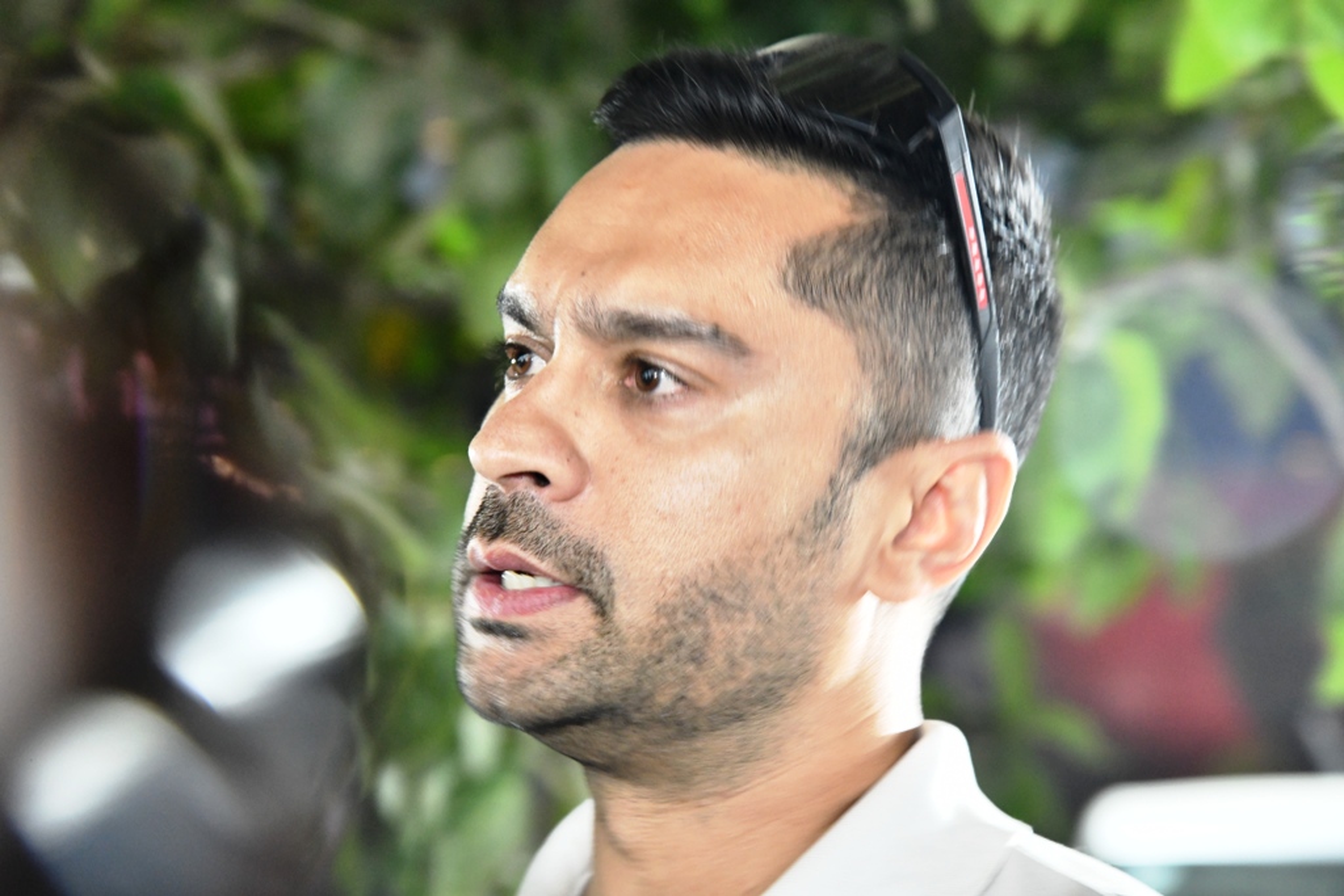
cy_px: 448
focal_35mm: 110
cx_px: 672
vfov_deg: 12.5
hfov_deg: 18.6
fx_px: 4107
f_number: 6.3
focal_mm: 110
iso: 4000
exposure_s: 1/13
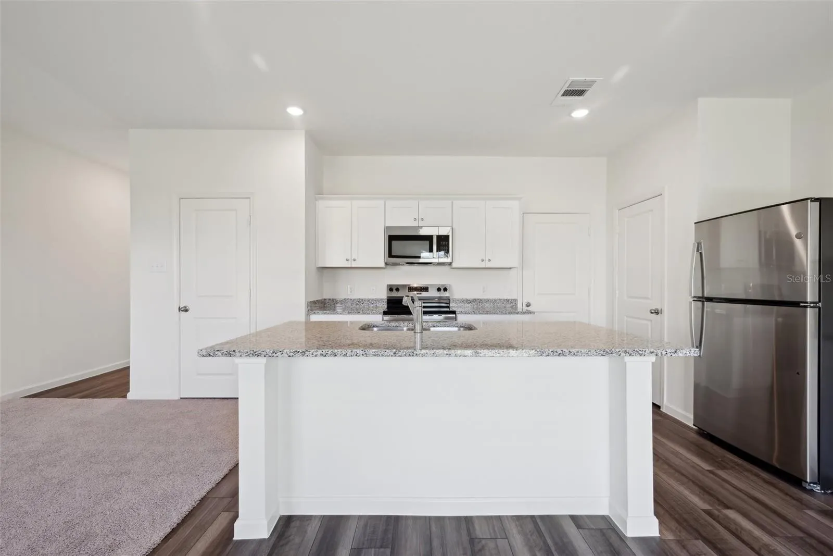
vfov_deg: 77.3
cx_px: 416
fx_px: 347
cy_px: 278
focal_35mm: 15
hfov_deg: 100.4
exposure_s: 1/13
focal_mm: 15
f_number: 8
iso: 160
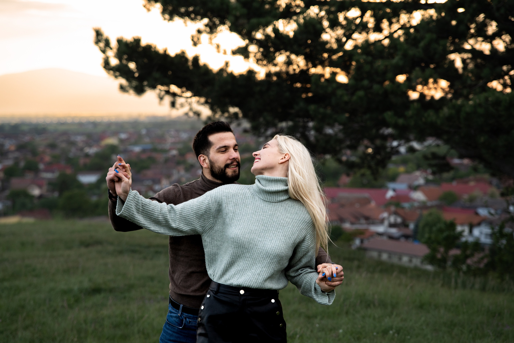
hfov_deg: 28.8
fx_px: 999
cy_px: 172
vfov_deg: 19.5
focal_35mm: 70
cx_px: 257
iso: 640
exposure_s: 1/800
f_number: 3.2
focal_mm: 70
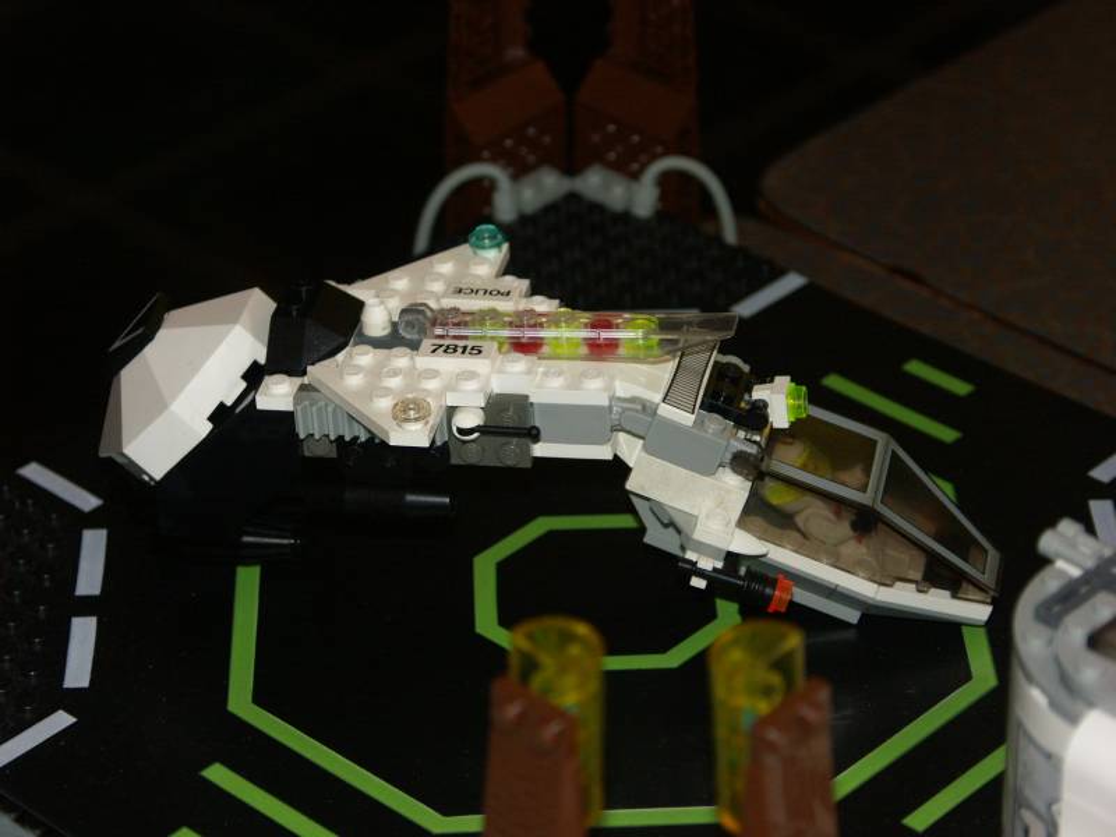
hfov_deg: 16.7
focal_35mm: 118
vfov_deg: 12.6
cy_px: 418
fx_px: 3804
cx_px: 558
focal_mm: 30.23
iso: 200
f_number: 3.2
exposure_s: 1/125
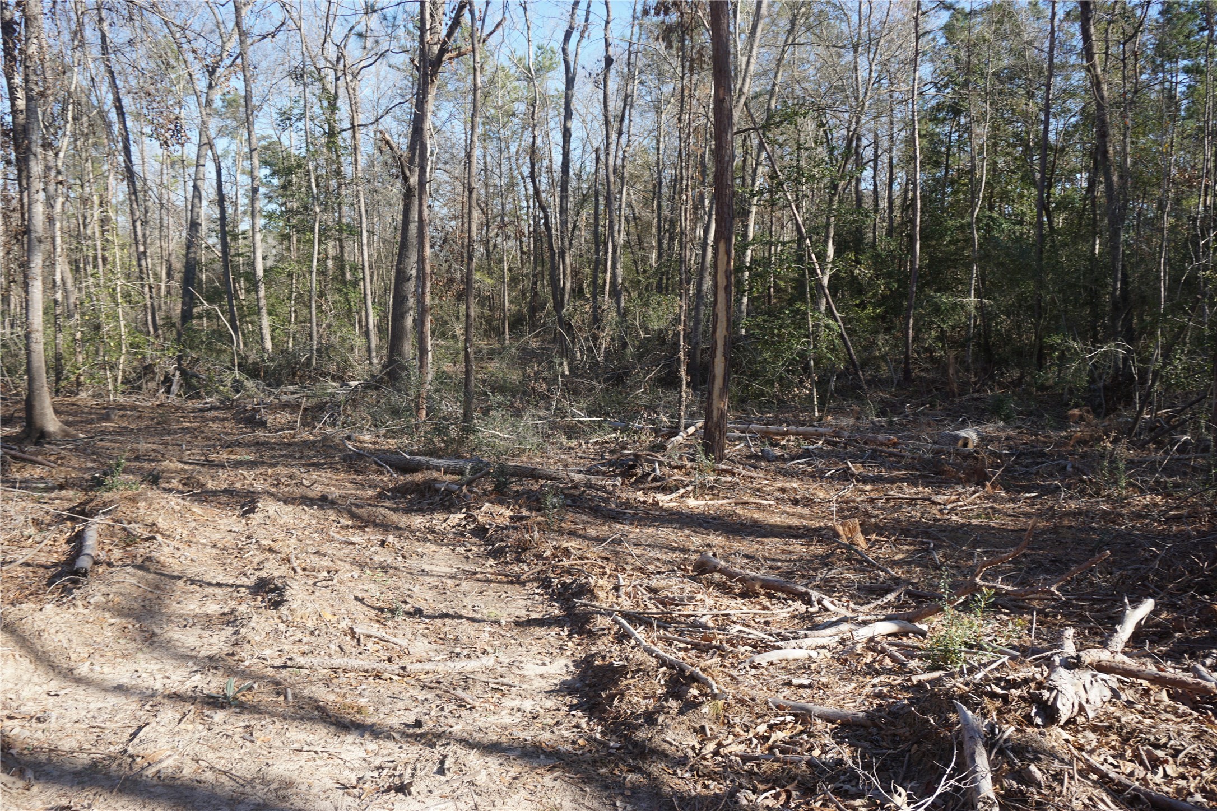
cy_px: 406
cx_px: 608
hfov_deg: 59.5
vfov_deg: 41.7
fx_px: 1065
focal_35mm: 32
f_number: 5
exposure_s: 1/200
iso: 100
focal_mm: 21
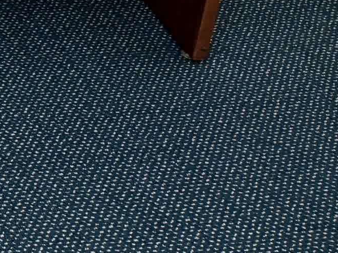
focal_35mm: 111
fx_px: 1084
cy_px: -204
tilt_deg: -25.6
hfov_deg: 14.4
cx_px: -364
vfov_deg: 12.2
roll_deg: +1.4
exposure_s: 1/60
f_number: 1.6
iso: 160
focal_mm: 5.96
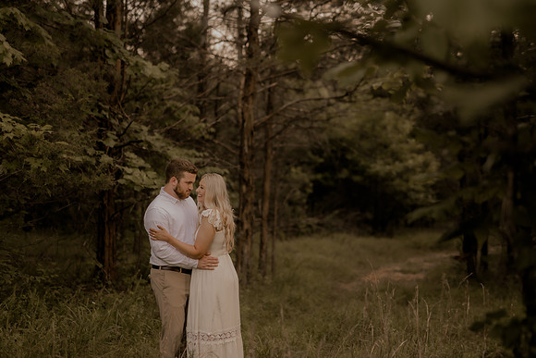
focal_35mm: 53
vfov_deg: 25.6
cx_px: 268
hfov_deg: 37.5
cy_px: 179
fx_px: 788
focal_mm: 50
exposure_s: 1/250
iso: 200
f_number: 2.2
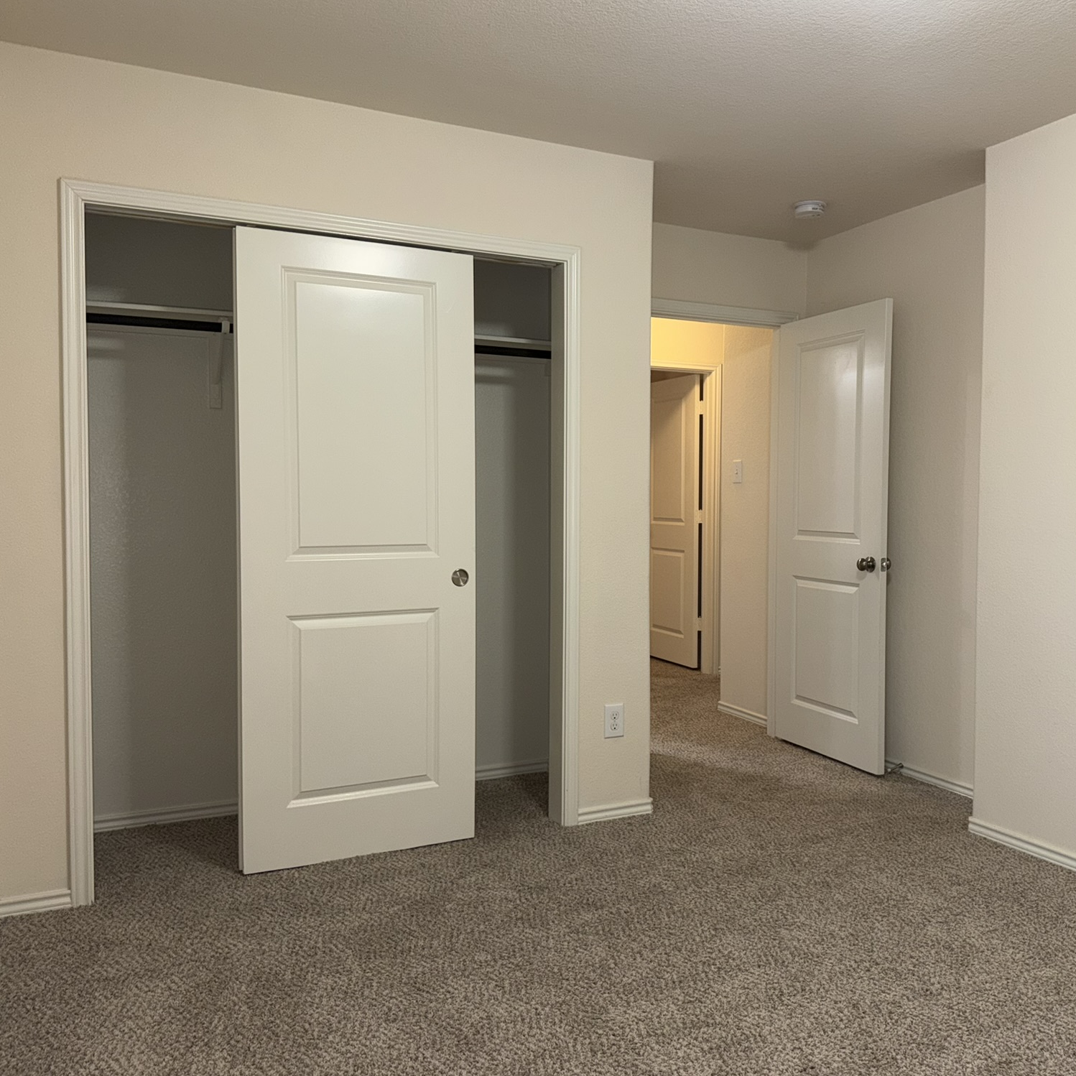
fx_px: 1020
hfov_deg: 55.3
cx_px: 626
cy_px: 537
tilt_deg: -3.0
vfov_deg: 55.6
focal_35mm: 29
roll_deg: +0.0
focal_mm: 6.76
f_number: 1.78
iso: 64
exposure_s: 1/27
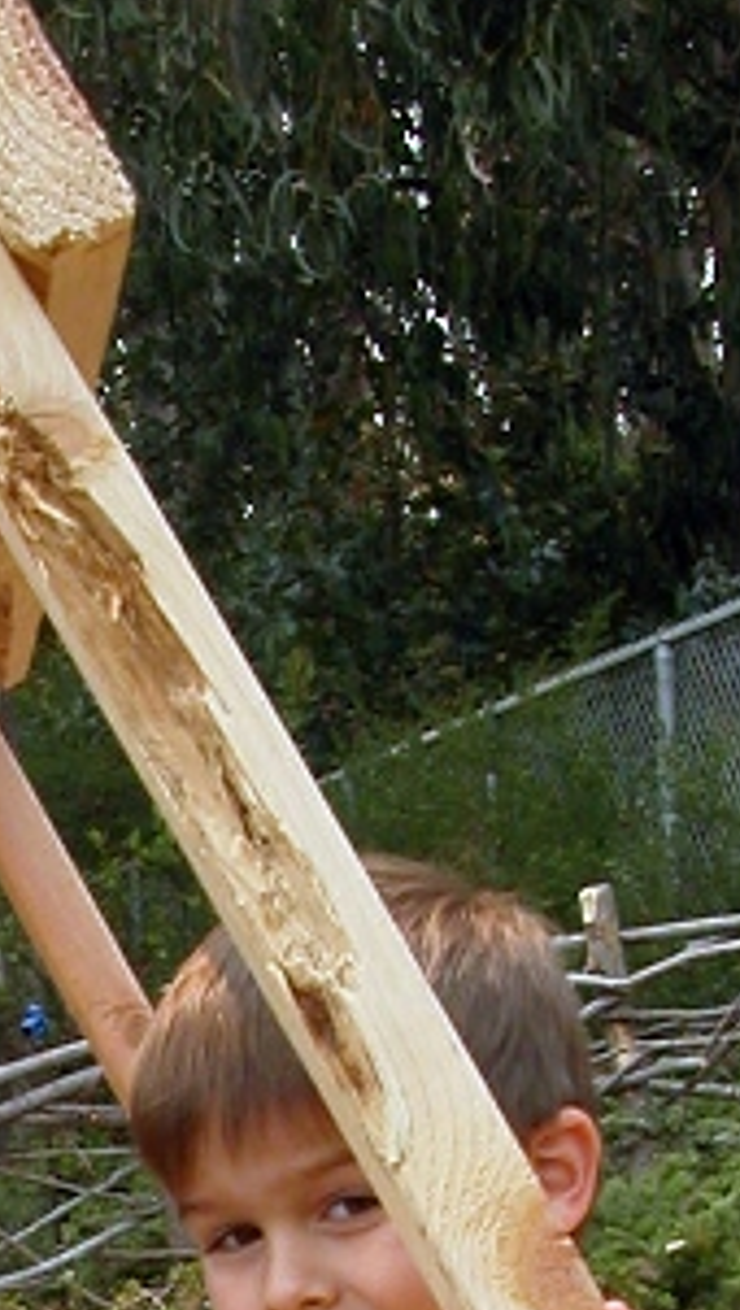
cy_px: 1658
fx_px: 3721
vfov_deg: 18.7
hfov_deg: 11.3
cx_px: 96
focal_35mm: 107
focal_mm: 5.6
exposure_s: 1/213
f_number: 4.5
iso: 100
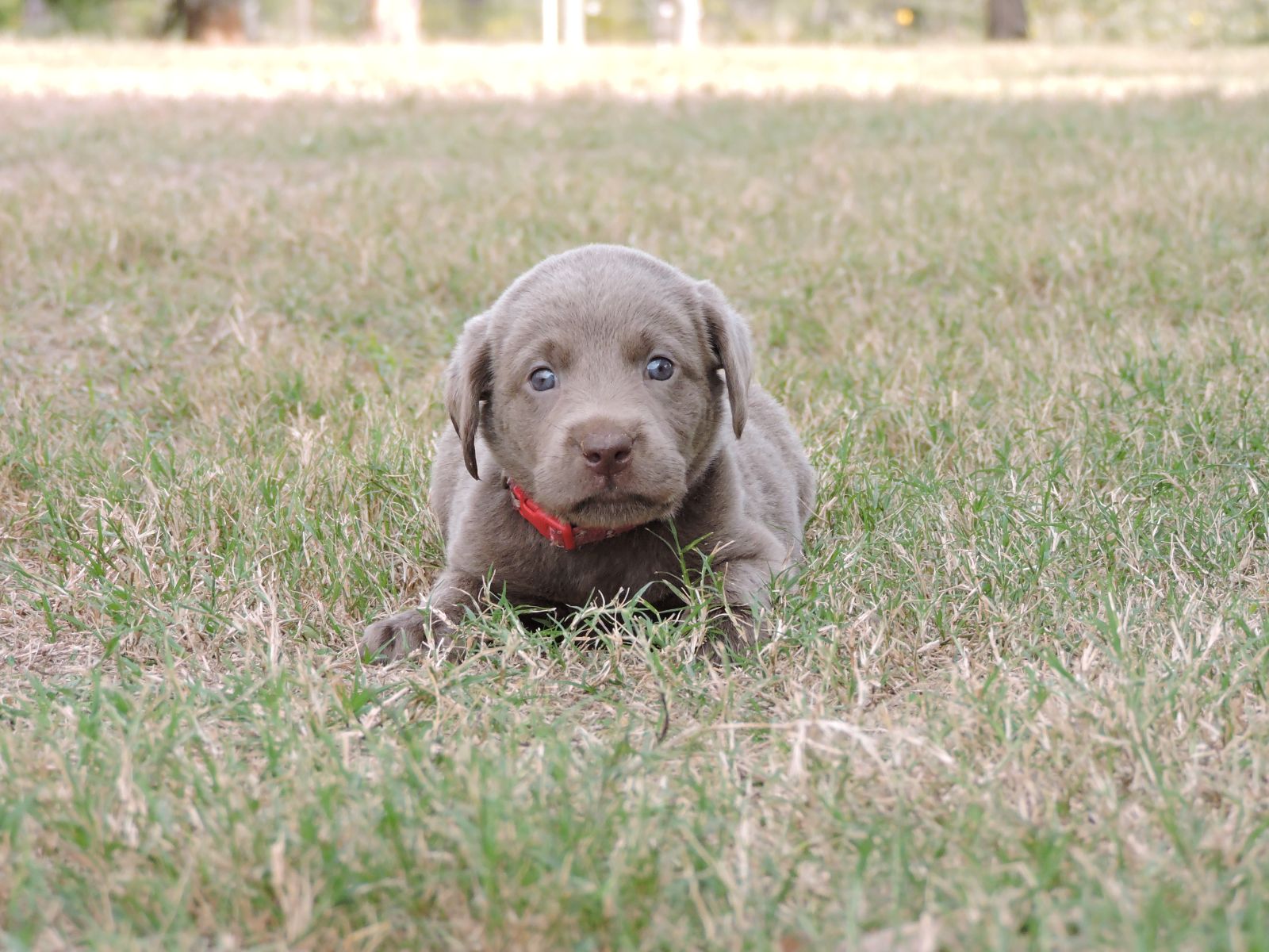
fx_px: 5682
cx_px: 634
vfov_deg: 9.6
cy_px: 476
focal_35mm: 155
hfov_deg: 12.7
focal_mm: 27.6
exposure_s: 1/500
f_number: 4.4
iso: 400
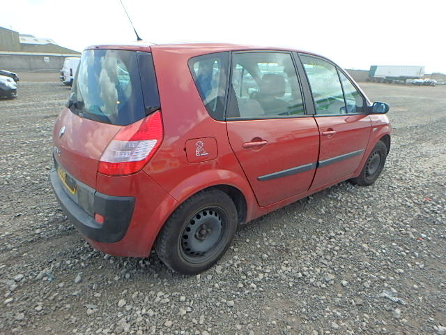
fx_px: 271
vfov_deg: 63.4
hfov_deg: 79.0
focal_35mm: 21
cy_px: 168
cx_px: 223
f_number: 3.5
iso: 125
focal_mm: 3.7
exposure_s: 1/500
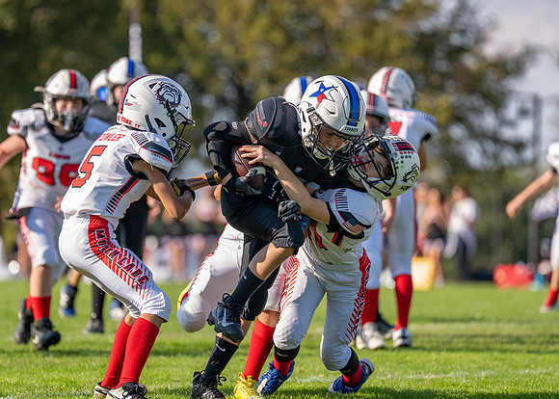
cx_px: 228
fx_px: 5129
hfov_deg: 6.2
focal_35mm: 323
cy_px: 195
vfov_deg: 4.5
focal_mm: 200
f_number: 2.8
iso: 250
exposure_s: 1/3200
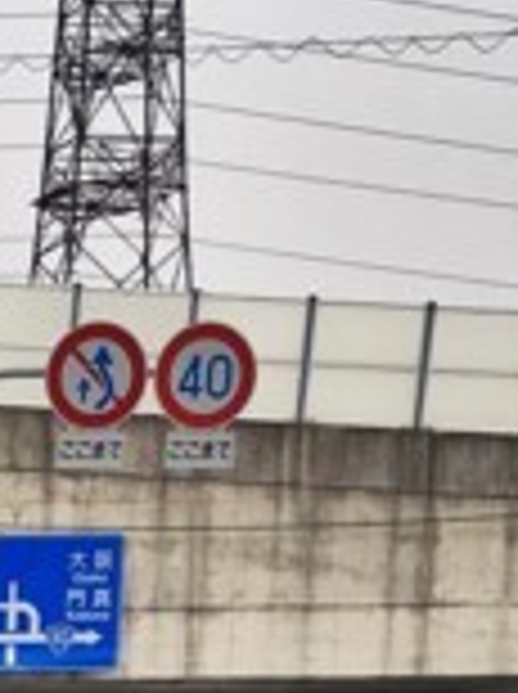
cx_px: -482
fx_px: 3021
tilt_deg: -13.1
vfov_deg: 11.4
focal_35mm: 151
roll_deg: -1.2
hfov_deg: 9.2
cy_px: 1539
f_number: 2.2
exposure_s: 1/777
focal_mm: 4.15
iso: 25
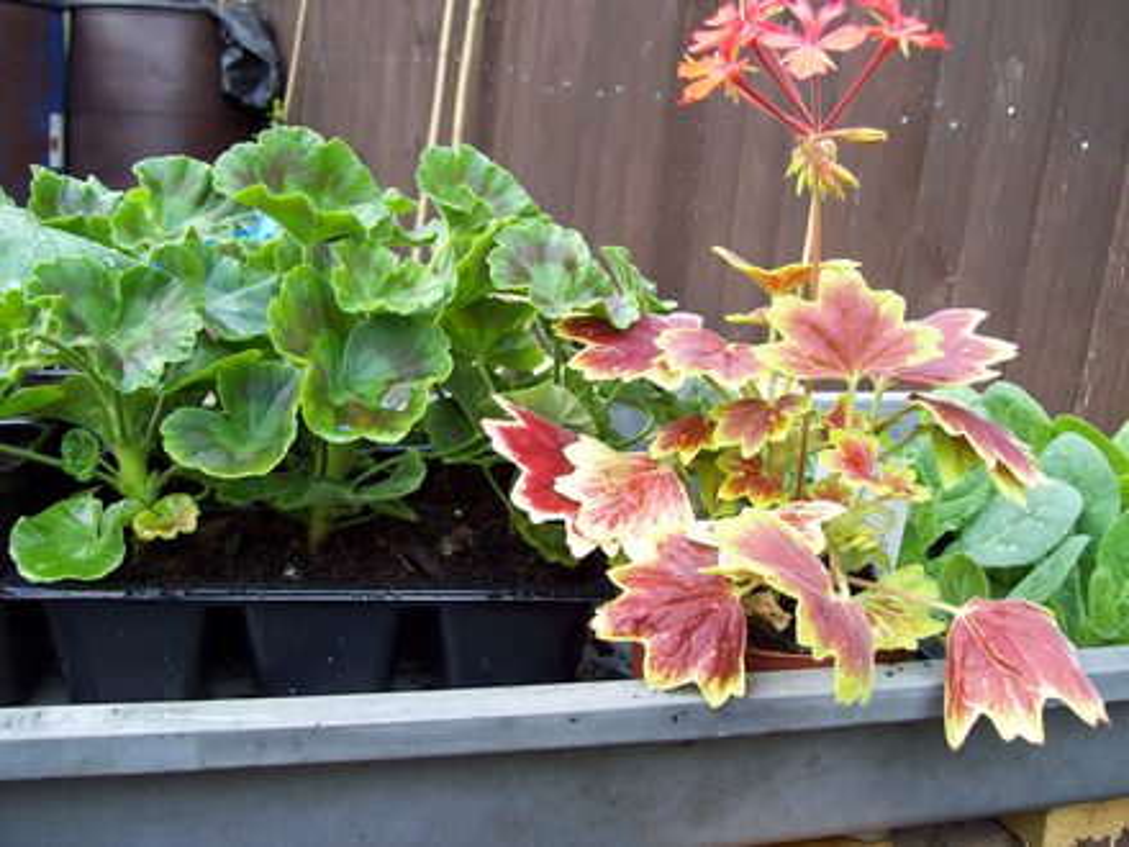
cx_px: 564
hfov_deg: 51.4
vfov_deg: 39.7
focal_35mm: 36
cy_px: 424
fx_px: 1174
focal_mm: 6
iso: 80
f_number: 2.7
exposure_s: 1/152
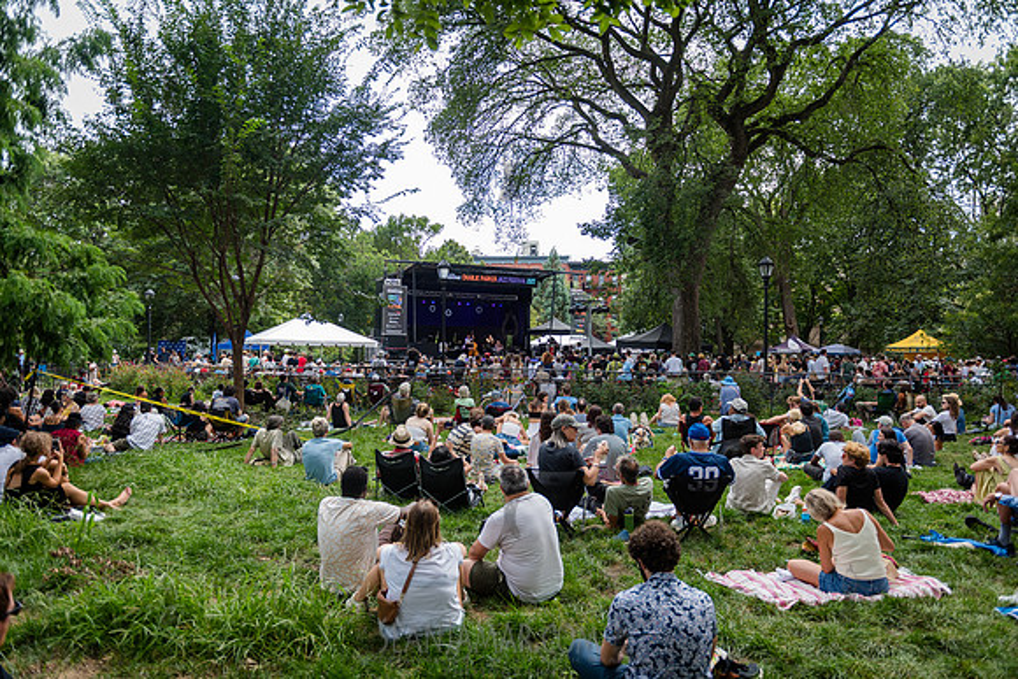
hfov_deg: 67.3
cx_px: 509
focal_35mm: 27
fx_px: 765
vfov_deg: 47.9
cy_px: 340
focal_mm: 27
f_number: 2.8
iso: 200
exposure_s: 1/800
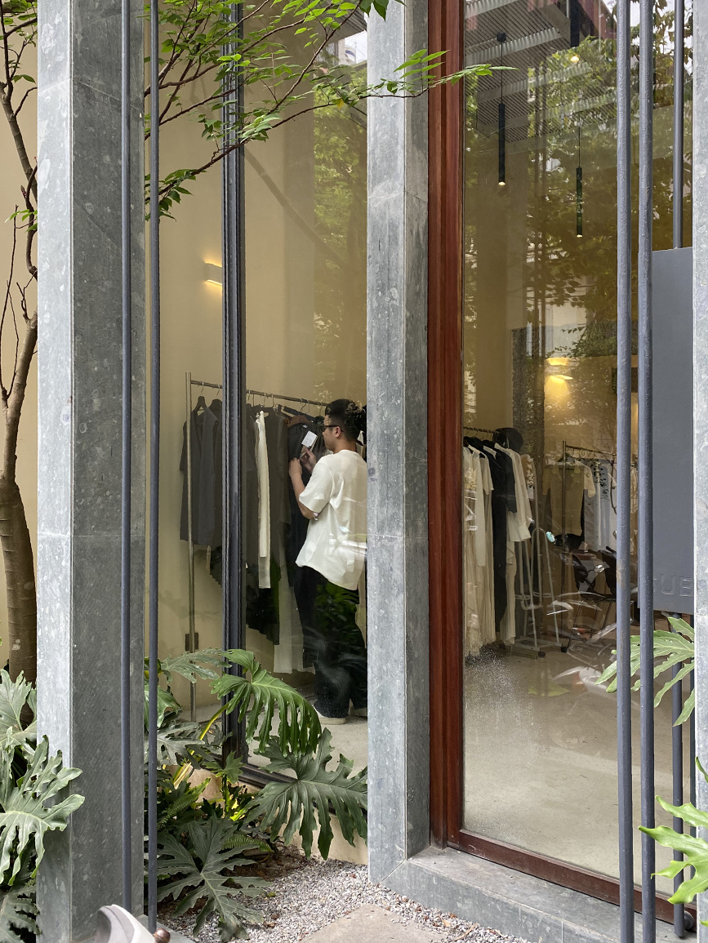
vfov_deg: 59.9
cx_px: 325
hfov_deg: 46.8
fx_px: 818
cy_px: 442
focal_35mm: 30
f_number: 1.8
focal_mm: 4.25
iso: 64
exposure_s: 1/121
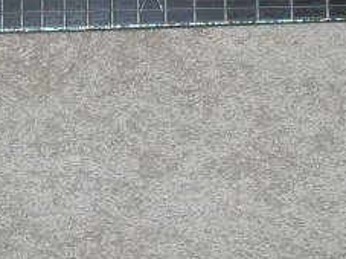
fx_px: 1199
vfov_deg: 12.2
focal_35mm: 120
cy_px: -9
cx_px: 149
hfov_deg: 16.4
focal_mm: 5.7
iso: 50
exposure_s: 1/60.1
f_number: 2.9
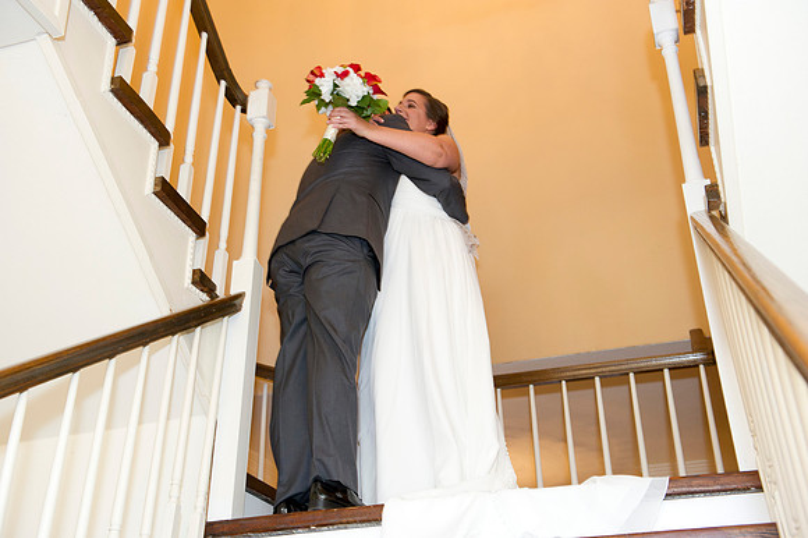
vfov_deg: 31.9
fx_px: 942
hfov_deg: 46.4
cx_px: 404
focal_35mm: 42
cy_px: 269
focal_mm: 42
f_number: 5
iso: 1000
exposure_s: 1/100
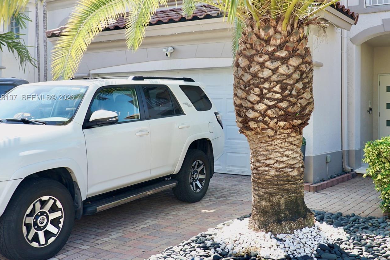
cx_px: 225
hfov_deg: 45.3
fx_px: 466
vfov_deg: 31.0
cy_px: 98
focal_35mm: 43
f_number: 5.6
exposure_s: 1/125
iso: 100
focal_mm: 23
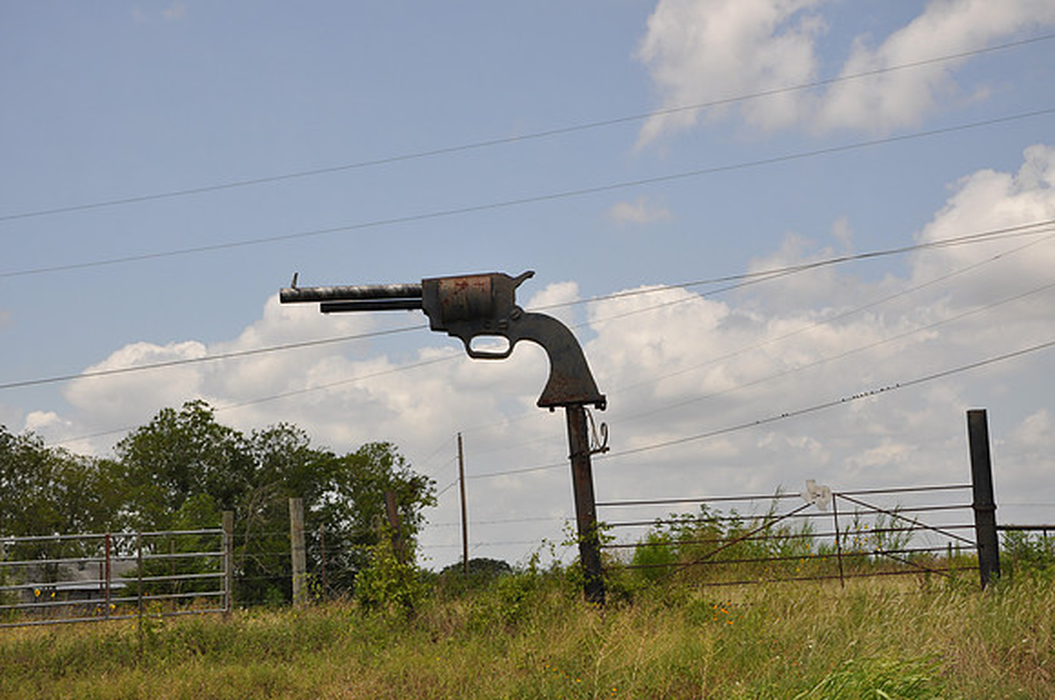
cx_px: 528
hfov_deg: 33.4
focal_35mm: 60
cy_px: 350
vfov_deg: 22.6
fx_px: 1756
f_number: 10
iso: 200
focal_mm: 40
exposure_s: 1/400
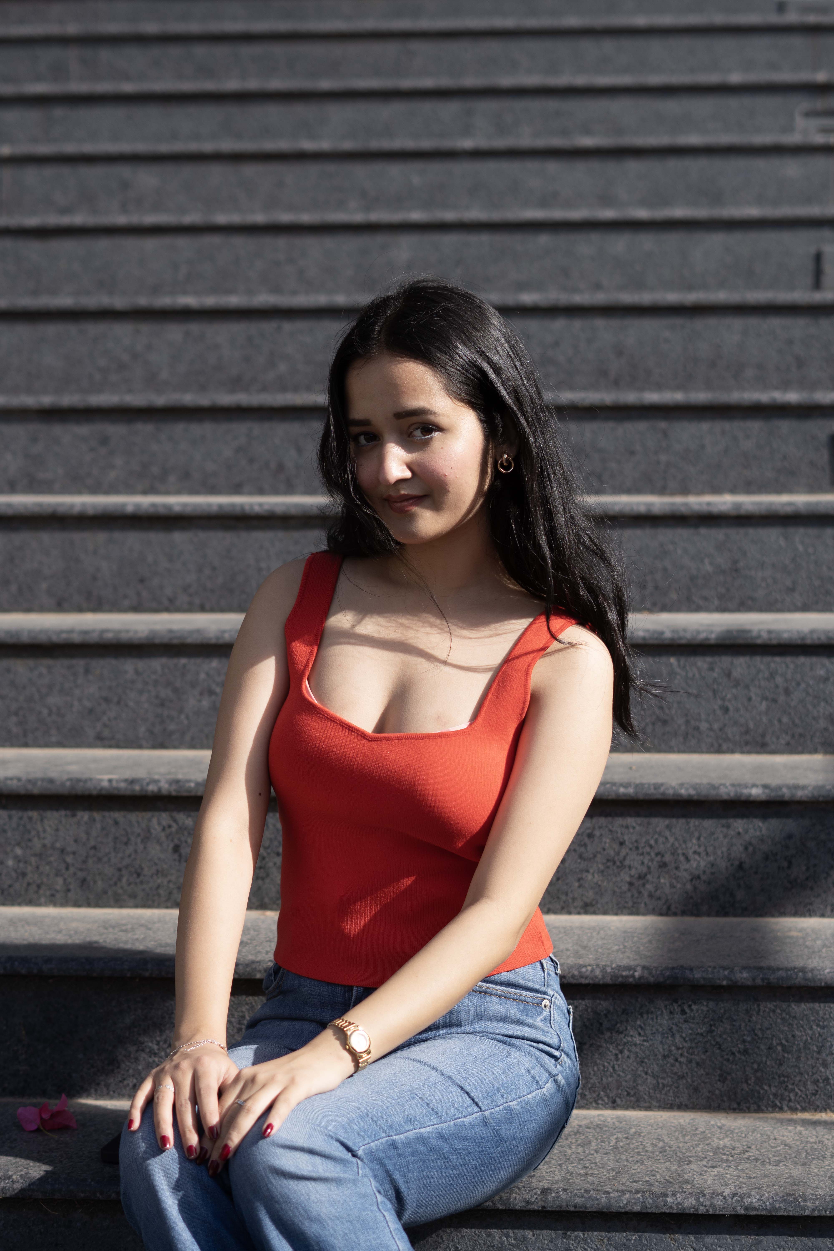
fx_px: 2606
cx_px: 417
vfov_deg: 27.0
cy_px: 626
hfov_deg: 18.2
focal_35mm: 75
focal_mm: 50
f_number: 2.5
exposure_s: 1/1600
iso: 100
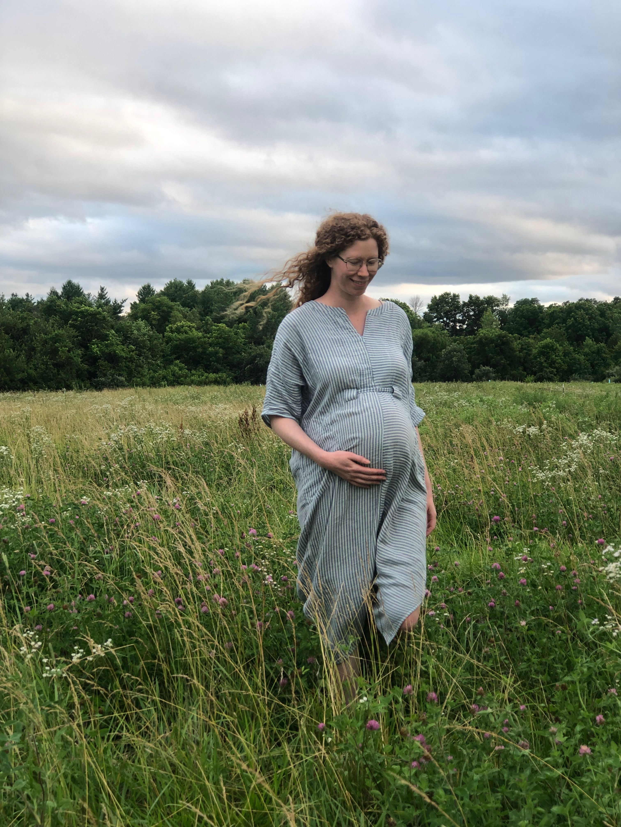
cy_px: 414
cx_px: 310
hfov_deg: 25.7
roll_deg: +0.8
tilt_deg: -2.5
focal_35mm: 57
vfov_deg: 33.8
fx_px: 1363
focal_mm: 6.6
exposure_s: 1/120
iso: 40
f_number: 2.8
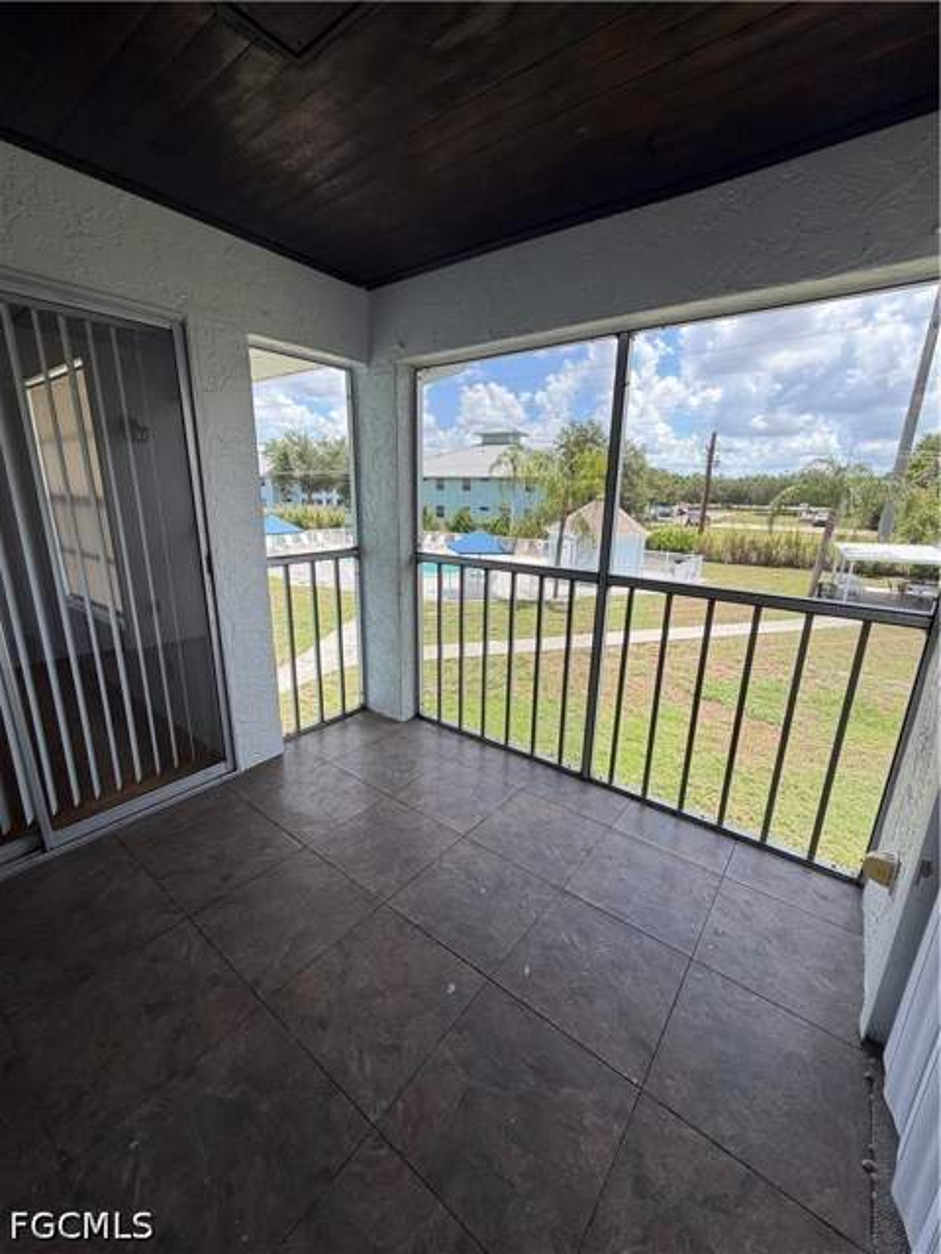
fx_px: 507
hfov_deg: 85.7
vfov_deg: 102.1
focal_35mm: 14
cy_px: 627
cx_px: 470
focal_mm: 2.22
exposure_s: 1/502
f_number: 2.2
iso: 50
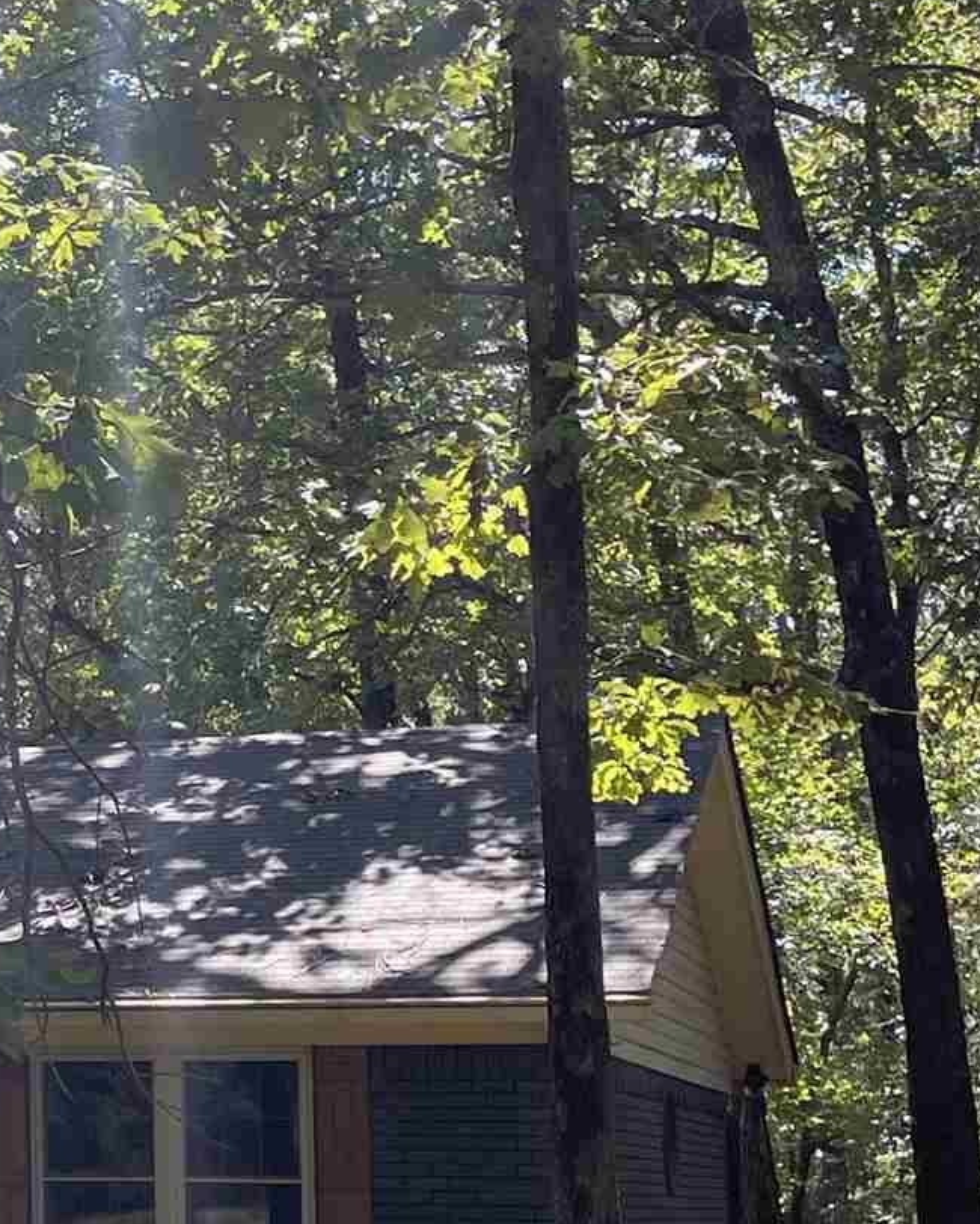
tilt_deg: +6.9
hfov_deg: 14.5
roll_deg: -0.8
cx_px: -675
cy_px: 850
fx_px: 3479
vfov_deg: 19.9
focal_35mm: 96
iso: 32
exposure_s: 1/449
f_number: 1.6
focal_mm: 4.2
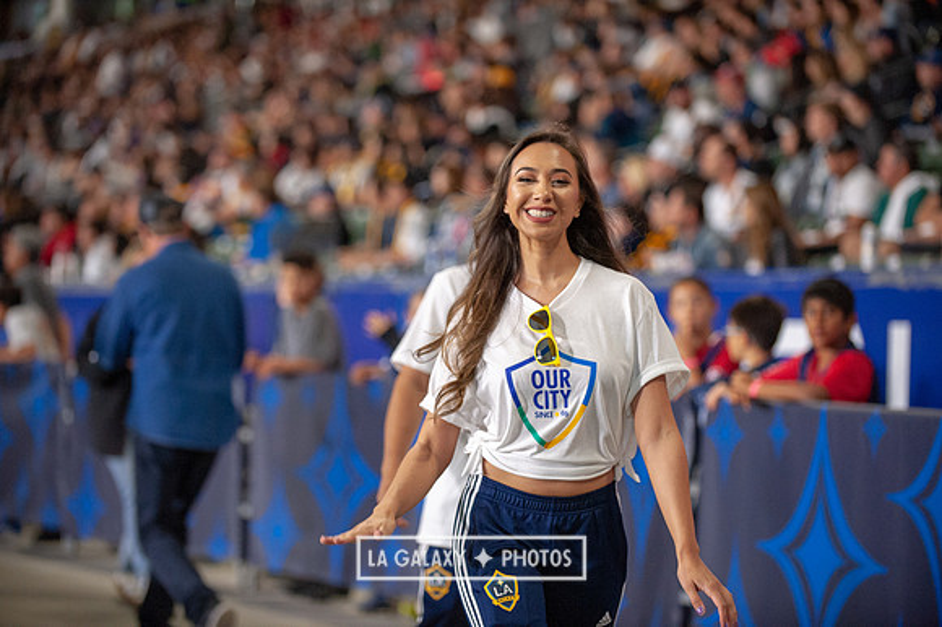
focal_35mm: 125
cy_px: 314
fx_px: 3269
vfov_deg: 11.0
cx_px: 471
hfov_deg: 16.4
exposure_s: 1/800
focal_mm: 125
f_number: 2.8
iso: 3200
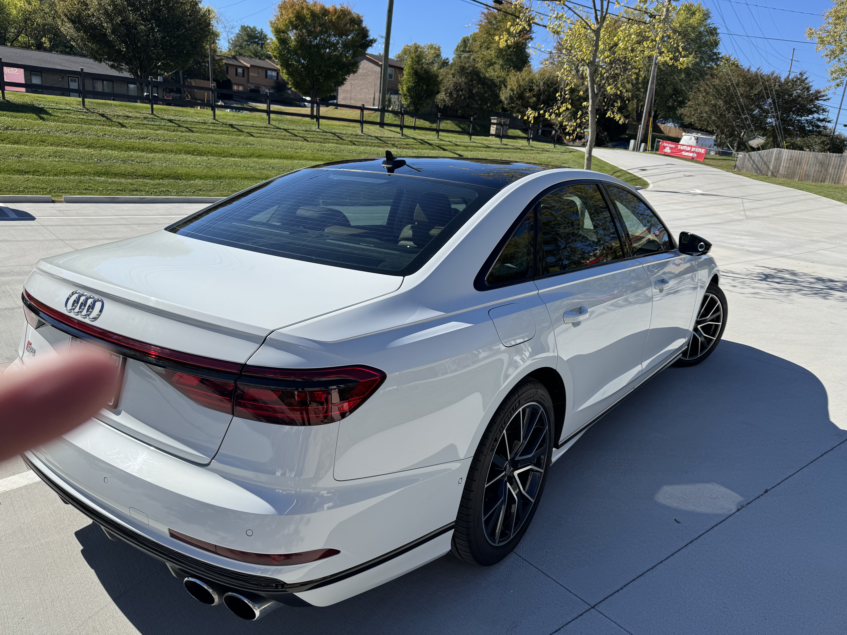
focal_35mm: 24
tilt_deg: -16.9
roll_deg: -4.7
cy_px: 318
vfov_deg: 56.8
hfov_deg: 71.6
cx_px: 424
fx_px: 587
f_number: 1.78
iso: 80
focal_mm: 6.76
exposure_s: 1/4049
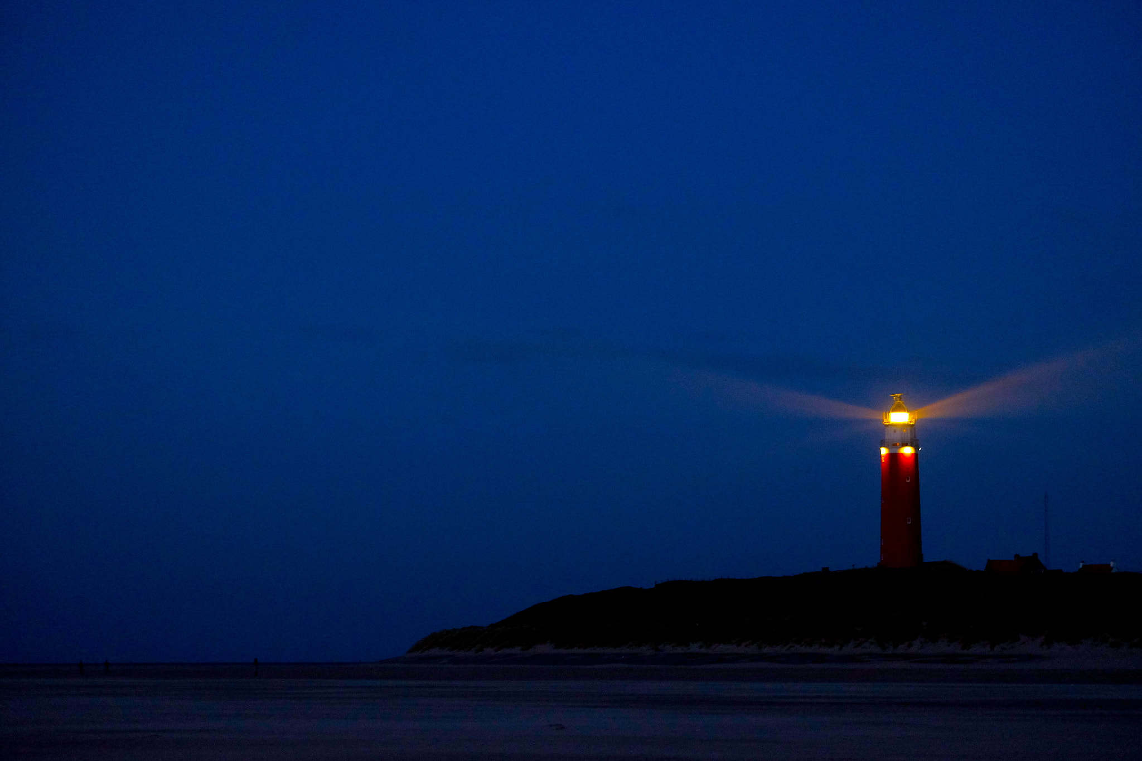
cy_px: 380
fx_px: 2633
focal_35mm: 83
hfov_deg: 24.5
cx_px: 571
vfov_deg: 16.5
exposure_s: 1/15
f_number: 3.5
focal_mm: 55
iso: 2000
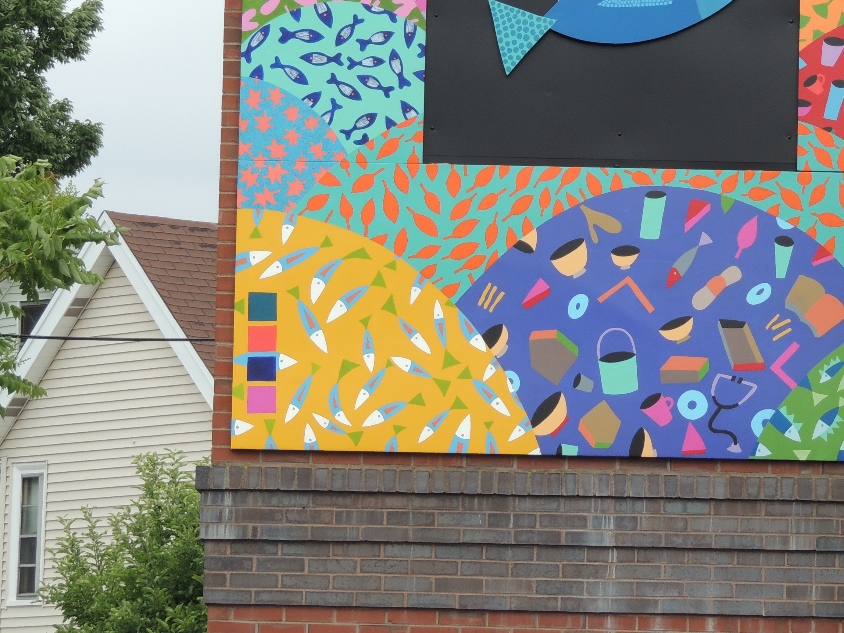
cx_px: 547
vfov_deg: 5.8
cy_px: 130
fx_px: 6291
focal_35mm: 258
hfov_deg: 7.7
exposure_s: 1/250
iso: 100
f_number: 4.4
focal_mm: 27.6
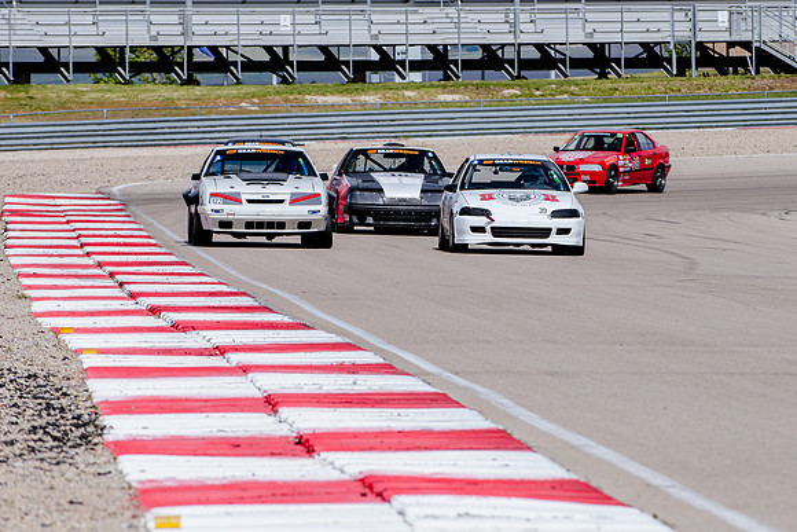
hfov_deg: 5.5
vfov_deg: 3.7
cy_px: 242
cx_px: 474
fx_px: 8287
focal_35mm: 374
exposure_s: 1/640
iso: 100
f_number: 6.3
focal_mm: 200
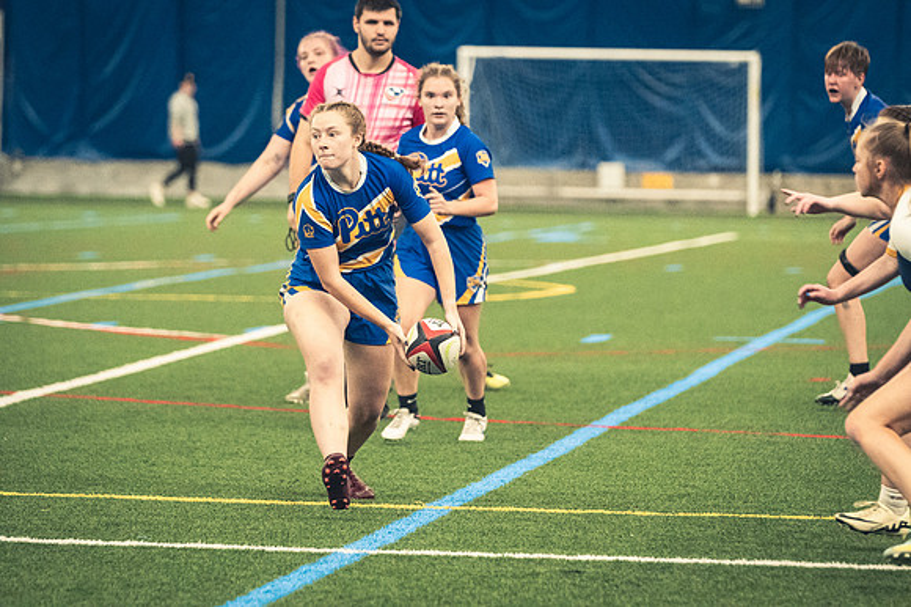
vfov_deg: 6.1
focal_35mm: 225
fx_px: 5690
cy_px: 304
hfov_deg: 9.2
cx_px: 456
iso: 12800
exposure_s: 1/500
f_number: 2.8
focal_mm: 150
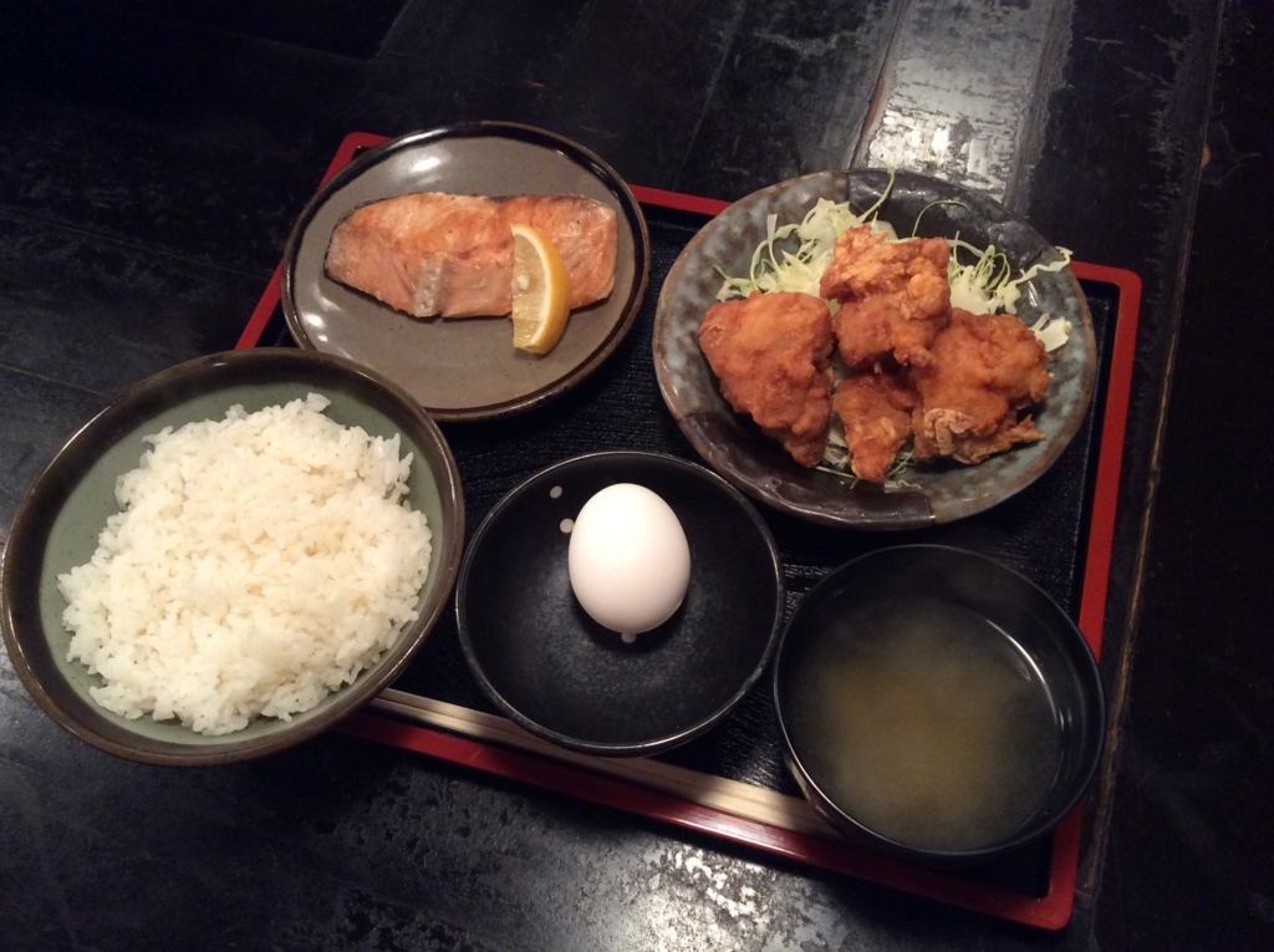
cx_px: 637
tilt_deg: -61.9
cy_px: 476
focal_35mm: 32
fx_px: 1176
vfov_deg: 44.1
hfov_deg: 56.9
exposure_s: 1/24
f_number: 2.4
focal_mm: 3.3
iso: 200
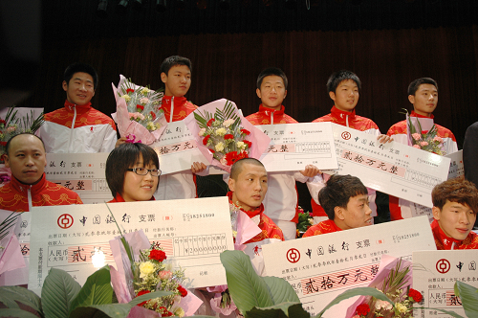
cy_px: 159
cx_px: 239
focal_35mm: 33
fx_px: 438
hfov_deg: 57.3
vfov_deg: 39.9
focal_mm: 22
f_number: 3.8
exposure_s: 1/30
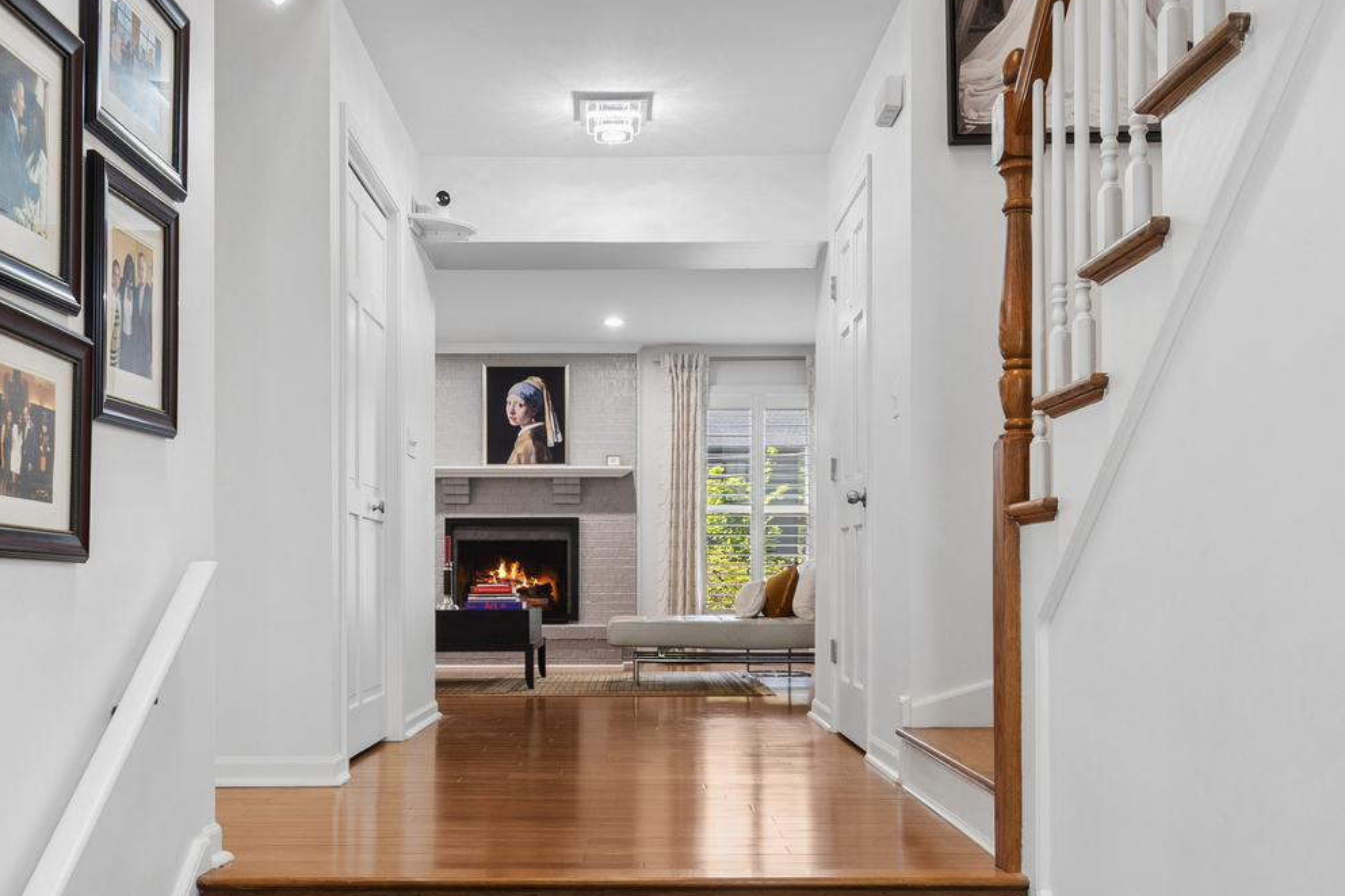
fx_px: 1189
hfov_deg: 58.9
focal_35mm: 32
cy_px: 648
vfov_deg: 40.4
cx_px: 612
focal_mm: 13
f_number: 8
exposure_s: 1/13
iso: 250
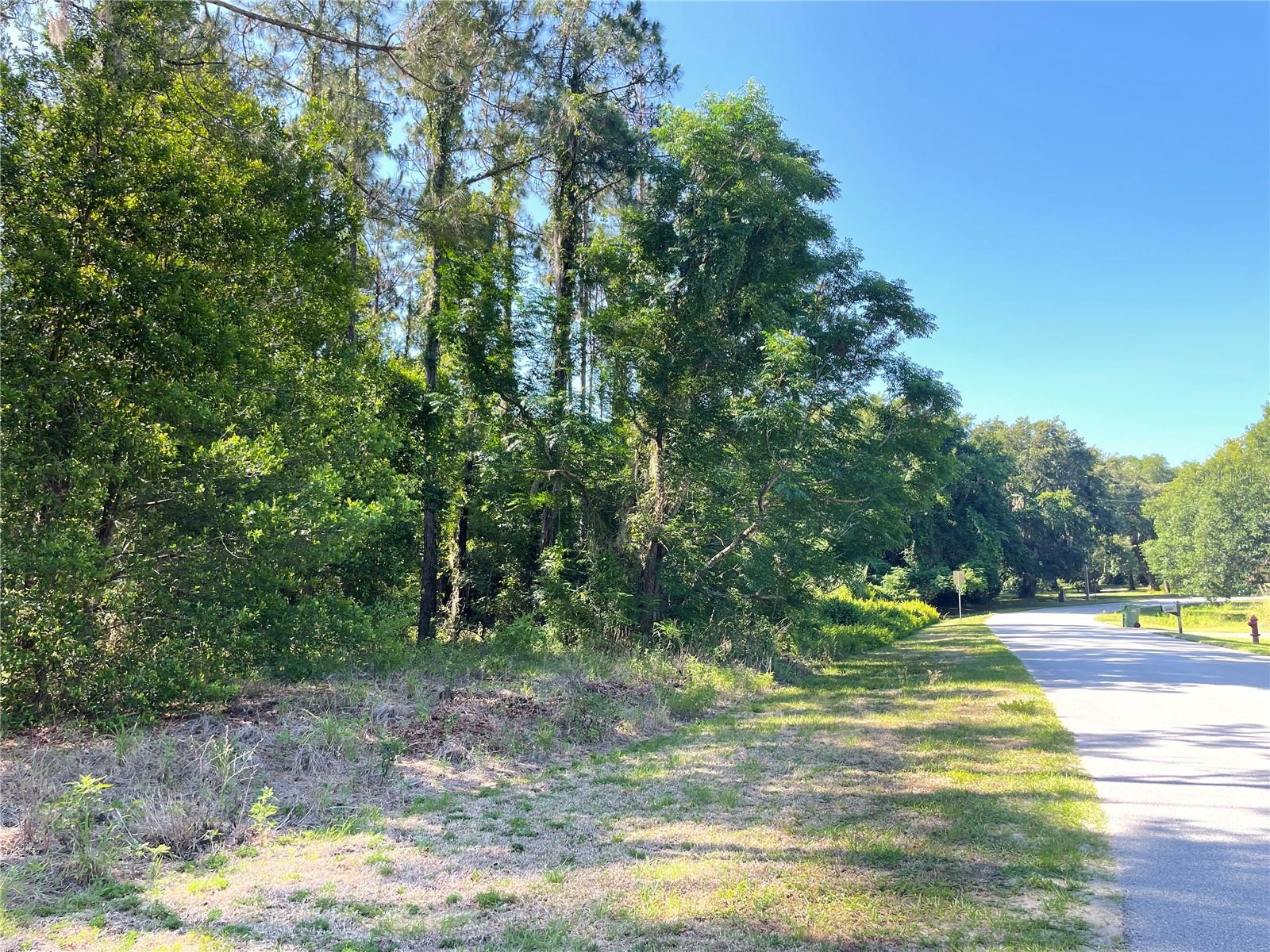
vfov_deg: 53.1
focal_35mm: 26
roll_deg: +0.8
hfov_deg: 67.3
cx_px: 635
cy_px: 476
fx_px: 954
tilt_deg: +5.9
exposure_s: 1/286
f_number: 1.6
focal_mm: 4.2
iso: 32
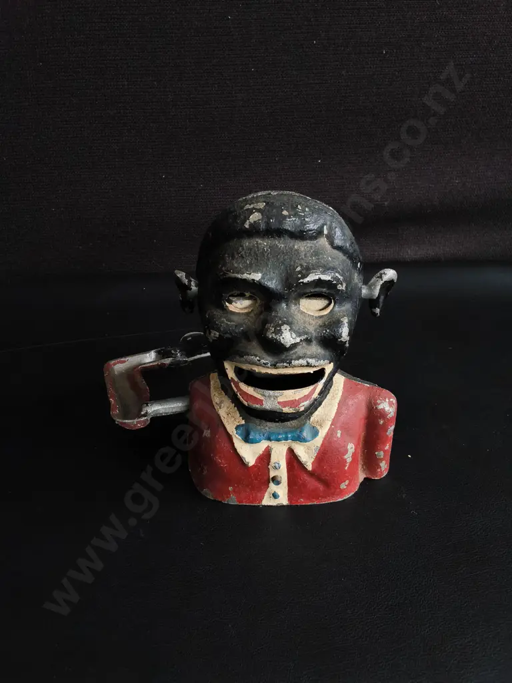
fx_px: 532
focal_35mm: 27
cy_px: 342
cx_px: 256
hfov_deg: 51.4
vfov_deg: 65.3
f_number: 2
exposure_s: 1/100
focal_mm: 2.87
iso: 160
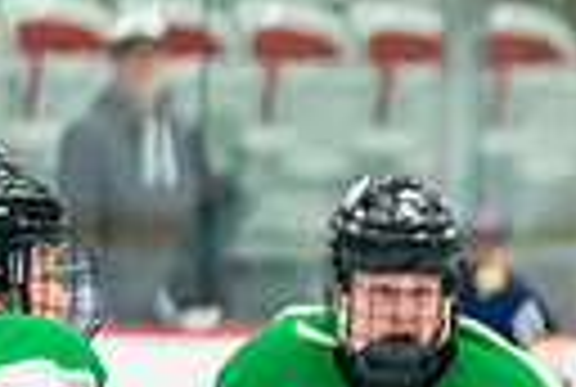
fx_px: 12397
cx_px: 1233
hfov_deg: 2.6
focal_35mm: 773
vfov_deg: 1.8
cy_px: 1014
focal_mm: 123
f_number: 2.8
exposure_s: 1/1600
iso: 4000
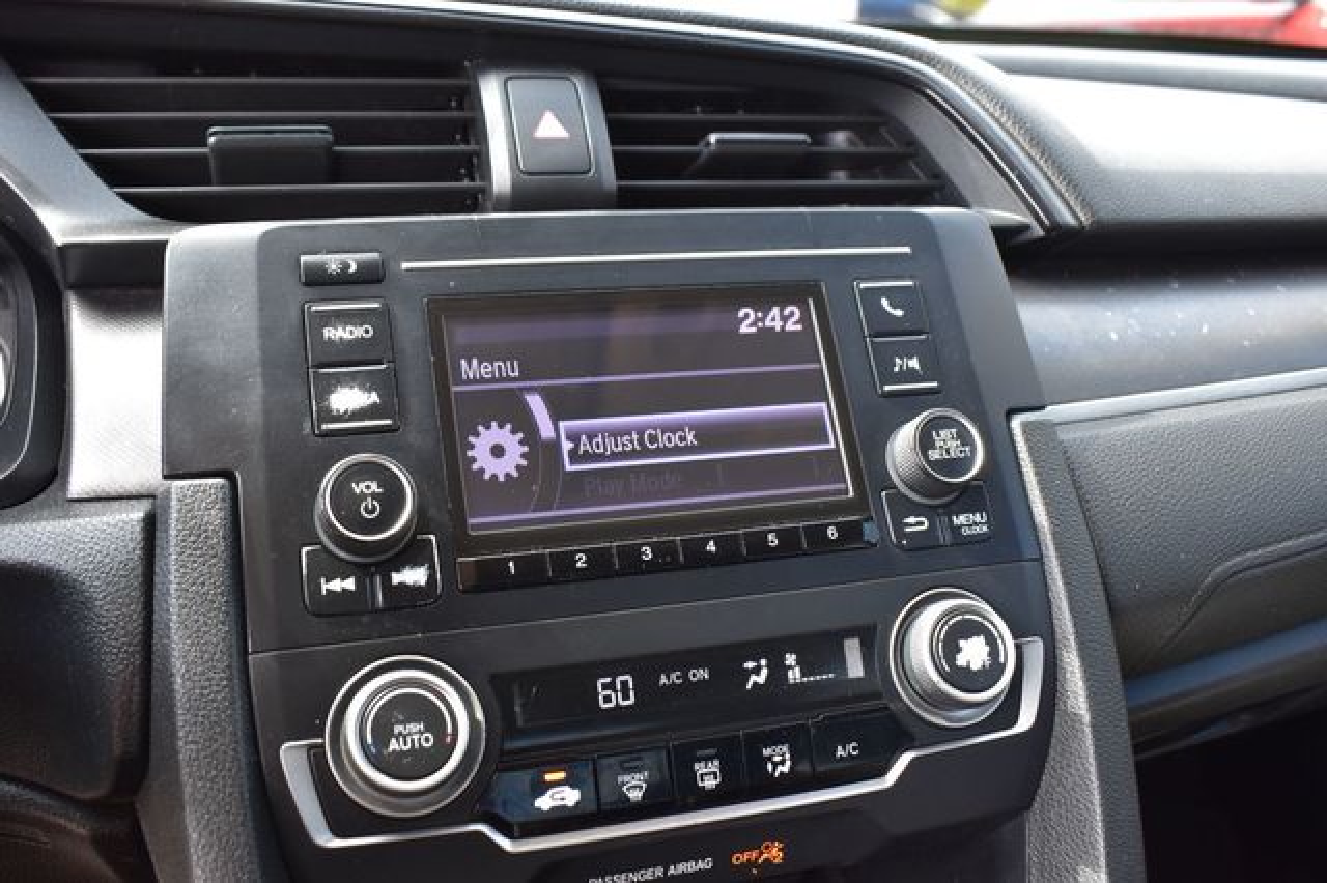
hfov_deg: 55.1
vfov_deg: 38.3
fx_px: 1271
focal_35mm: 34
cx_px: 664
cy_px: 442
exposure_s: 1/20
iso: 400
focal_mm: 23
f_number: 6.3
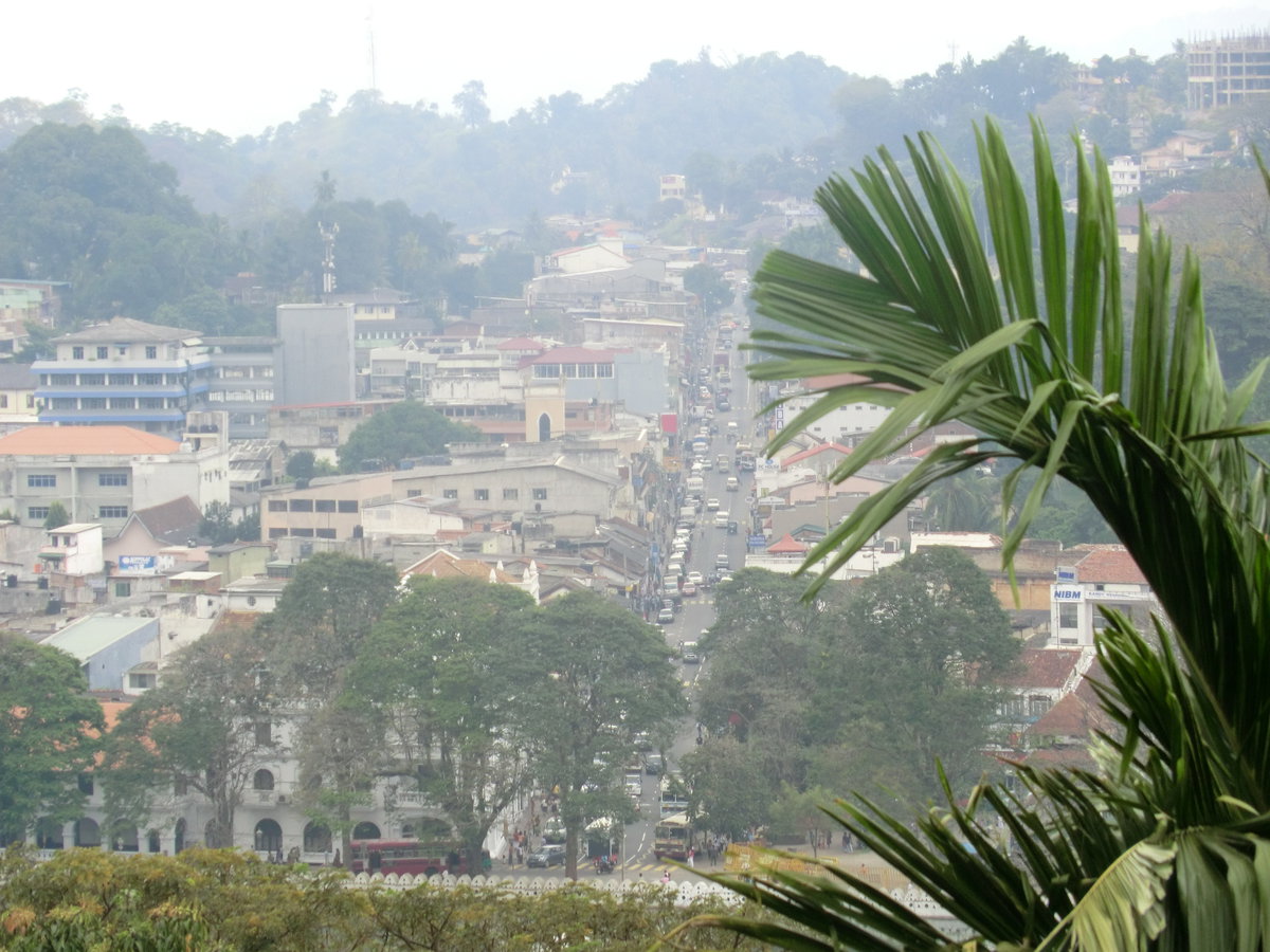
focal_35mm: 168
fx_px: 6164
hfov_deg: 11.8
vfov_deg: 8.8
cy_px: 476
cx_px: 635
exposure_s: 1/80
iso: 125
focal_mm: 30.1
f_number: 4.8
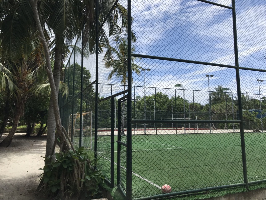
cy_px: 100
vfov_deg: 49.7
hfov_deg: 63.4
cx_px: 133
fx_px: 215
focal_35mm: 28
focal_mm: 3.99
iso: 20
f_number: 1.8
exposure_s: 1/2994
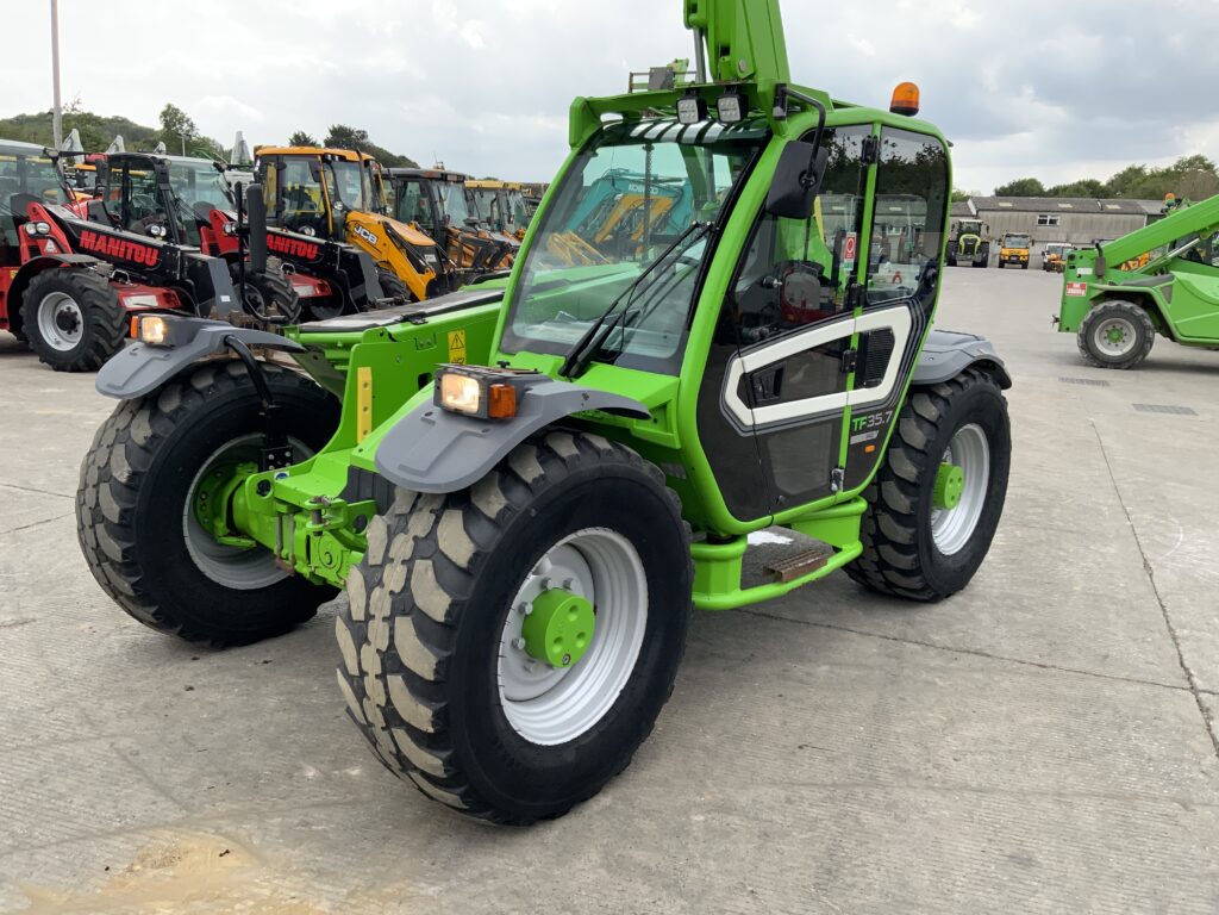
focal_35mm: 29
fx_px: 1021
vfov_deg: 48.2
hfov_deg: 61.7
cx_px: 610
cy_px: 458
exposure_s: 1/500
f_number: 1.8
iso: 16
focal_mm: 3
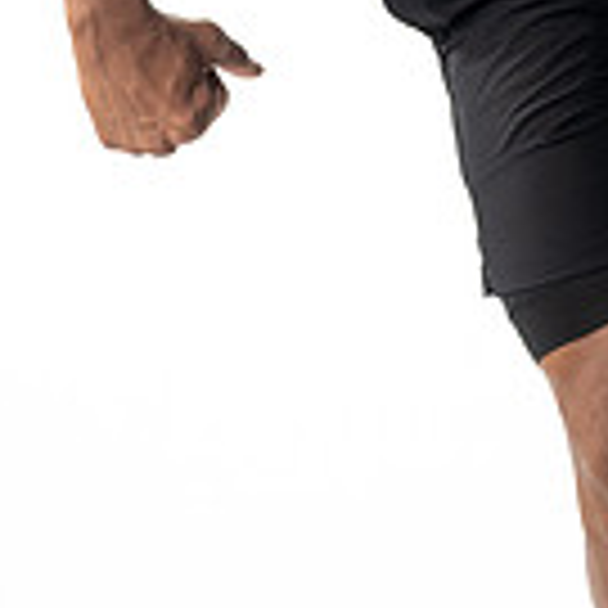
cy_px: -347
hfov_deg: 12.2
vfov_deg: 11.7
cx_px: 572
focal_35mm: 142
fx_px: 2822
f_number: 3.2
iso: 800
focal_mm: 50
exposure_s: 1/80
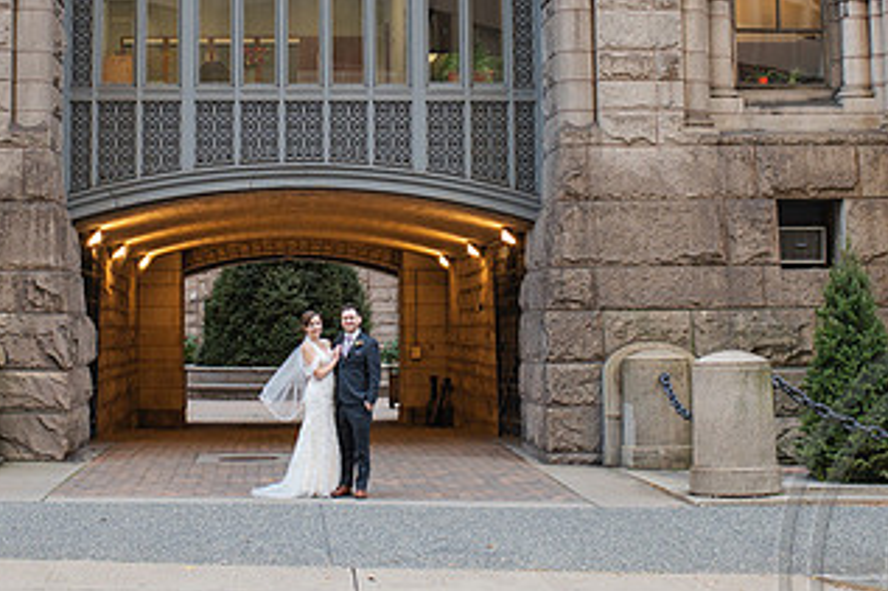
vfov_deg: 19.0
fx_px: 1750
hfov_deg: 28.4
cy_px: 129
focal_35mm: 71
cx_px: 352
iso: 1000
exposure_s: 1/320
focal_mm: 35
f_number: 3.5
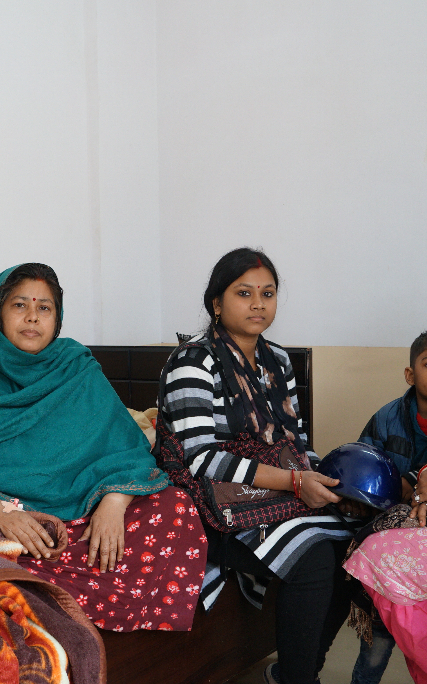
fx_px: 1061
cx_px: 124
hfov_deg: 22.6
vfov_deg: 35.6
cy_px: 387
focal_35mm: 57
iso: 640
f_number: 5
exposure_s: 1/60
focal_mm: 29
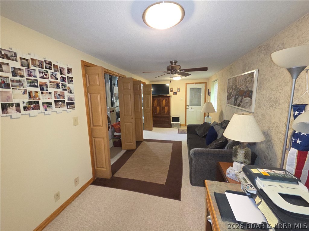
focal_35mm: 13
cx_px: 154
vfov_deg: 89.9
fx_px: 116
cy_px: 116
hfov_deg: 106.2
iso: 500
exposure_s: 1/30
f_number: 2.2
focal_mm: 2.2
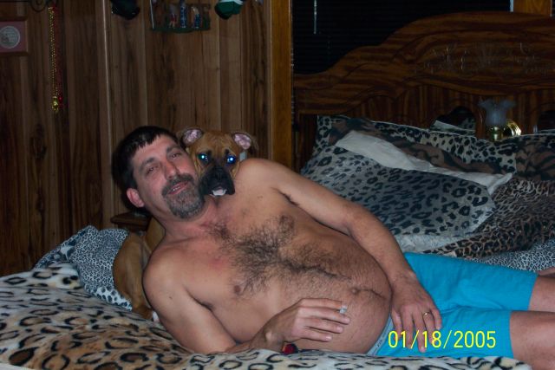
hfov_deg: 25.1
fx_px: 1249
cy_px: 185
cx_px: 278
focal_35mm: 81
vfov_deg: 16.9
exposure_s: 1/60
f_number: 4
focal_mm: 16.4
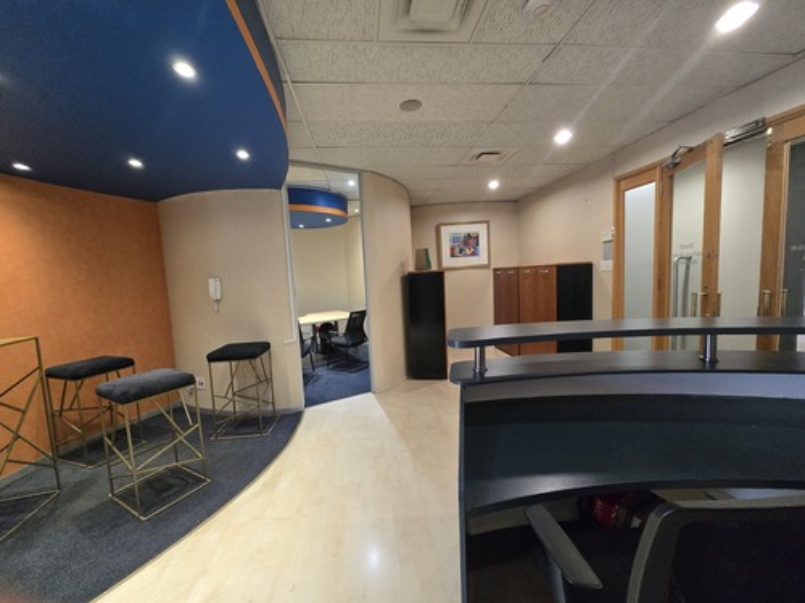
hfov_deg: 106.2
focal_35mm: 13
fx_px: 302
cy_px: 302
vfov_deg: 89.9
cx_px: 402
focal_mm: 1.7
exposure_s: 1/50
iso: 400
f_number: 2.2
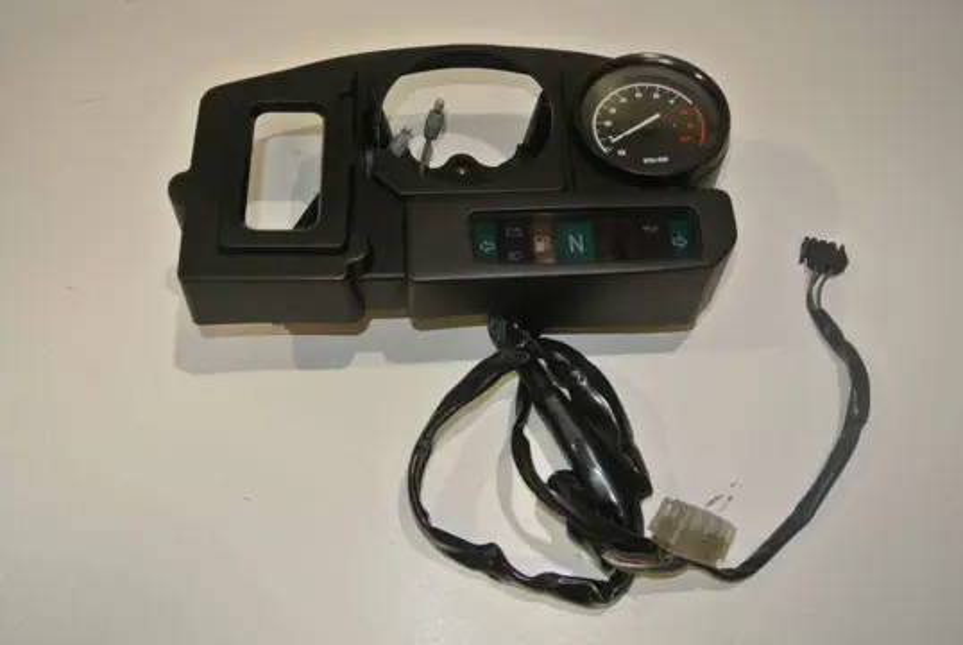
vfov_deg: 43.7
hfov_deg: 61.9
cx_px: 482
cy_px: 322
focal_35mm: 30
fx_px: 803
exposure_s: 1/60
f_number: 4
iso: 200
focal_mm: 11.4
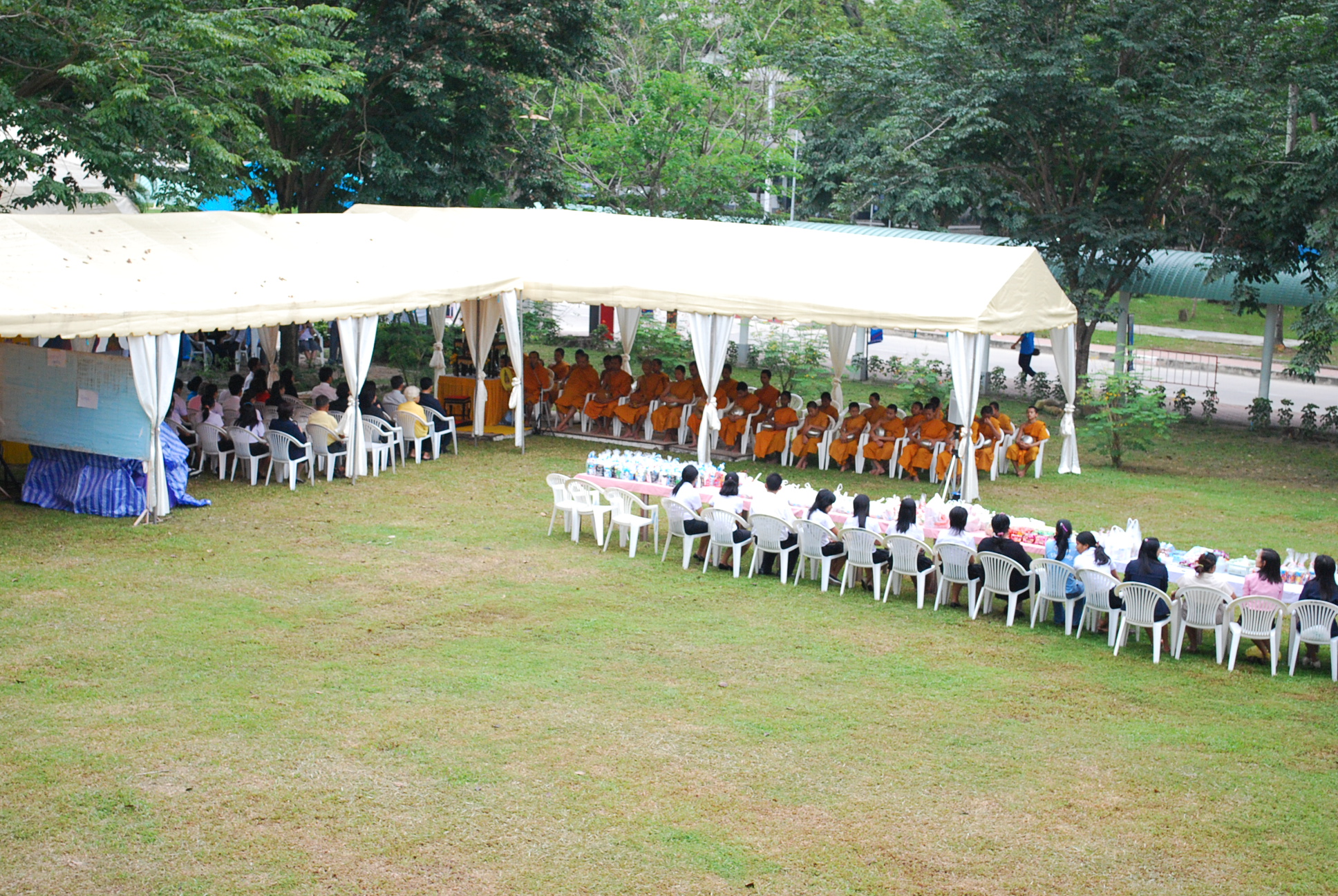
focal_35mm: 57
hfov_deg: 35.0
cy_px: 448
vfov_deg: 23.8
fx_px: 2121
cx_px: 669
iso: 800
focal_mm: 38
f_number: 5.3
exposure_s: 1/200
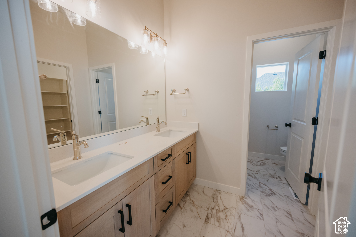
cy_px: 118
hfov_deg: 104.3
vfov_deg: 81.2
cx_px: 178
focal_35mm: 14
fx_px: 138
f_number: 4
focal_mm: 14
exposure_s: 1/400
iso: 800
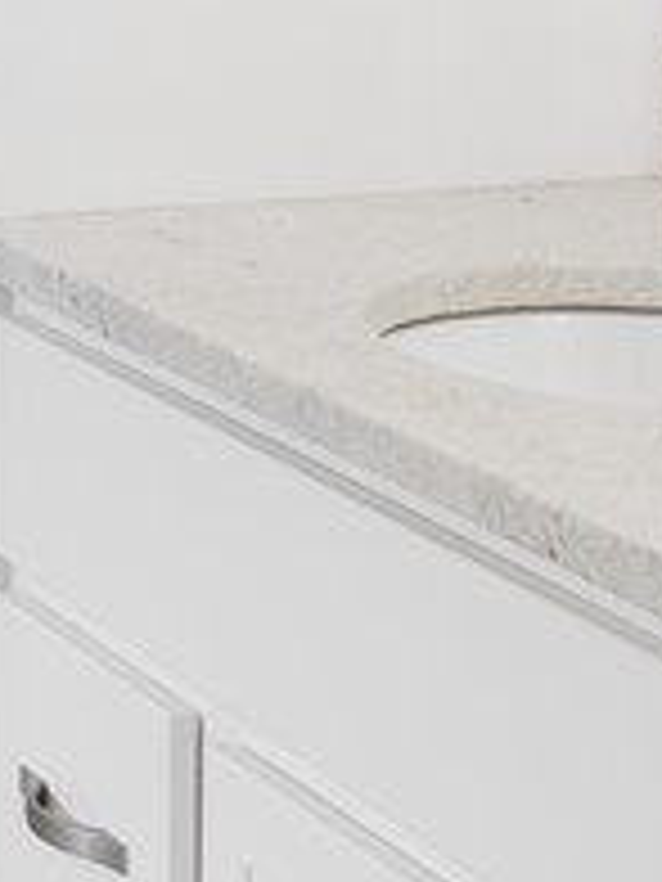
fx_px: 4080
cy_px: -398
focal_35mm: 160
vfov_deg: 11.9
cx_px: -180
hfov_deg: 9.1
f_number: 5.6
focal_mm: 30
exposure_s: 1/50
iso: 1000
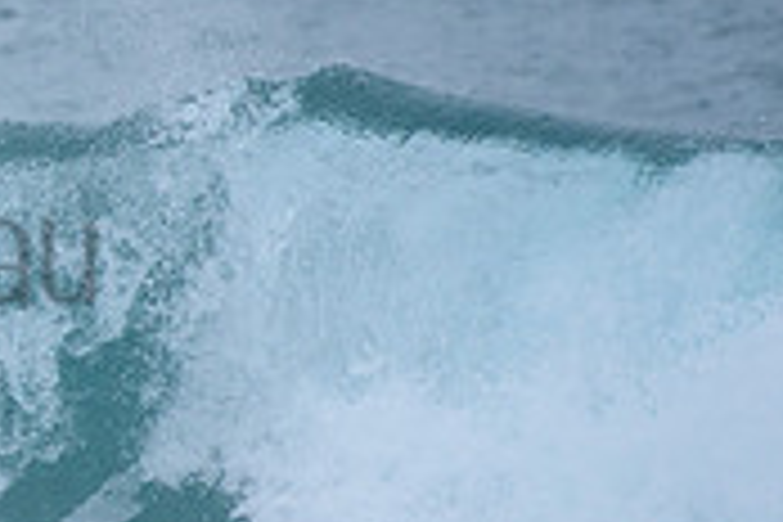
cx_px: -378
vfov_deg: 0.8
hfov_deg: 1.2
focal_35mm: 1668
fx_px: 36276
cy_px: 200
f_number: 5.6
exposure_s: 1/2000
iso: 400
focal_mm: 500
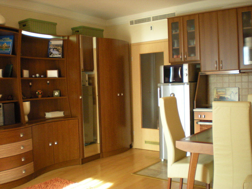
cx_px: 126
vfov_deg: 37.7
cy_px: 94
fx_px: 277
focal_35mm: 38
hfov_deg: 49.0
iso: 383
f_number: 3.1
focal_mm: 6.3
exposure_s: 1/64.2
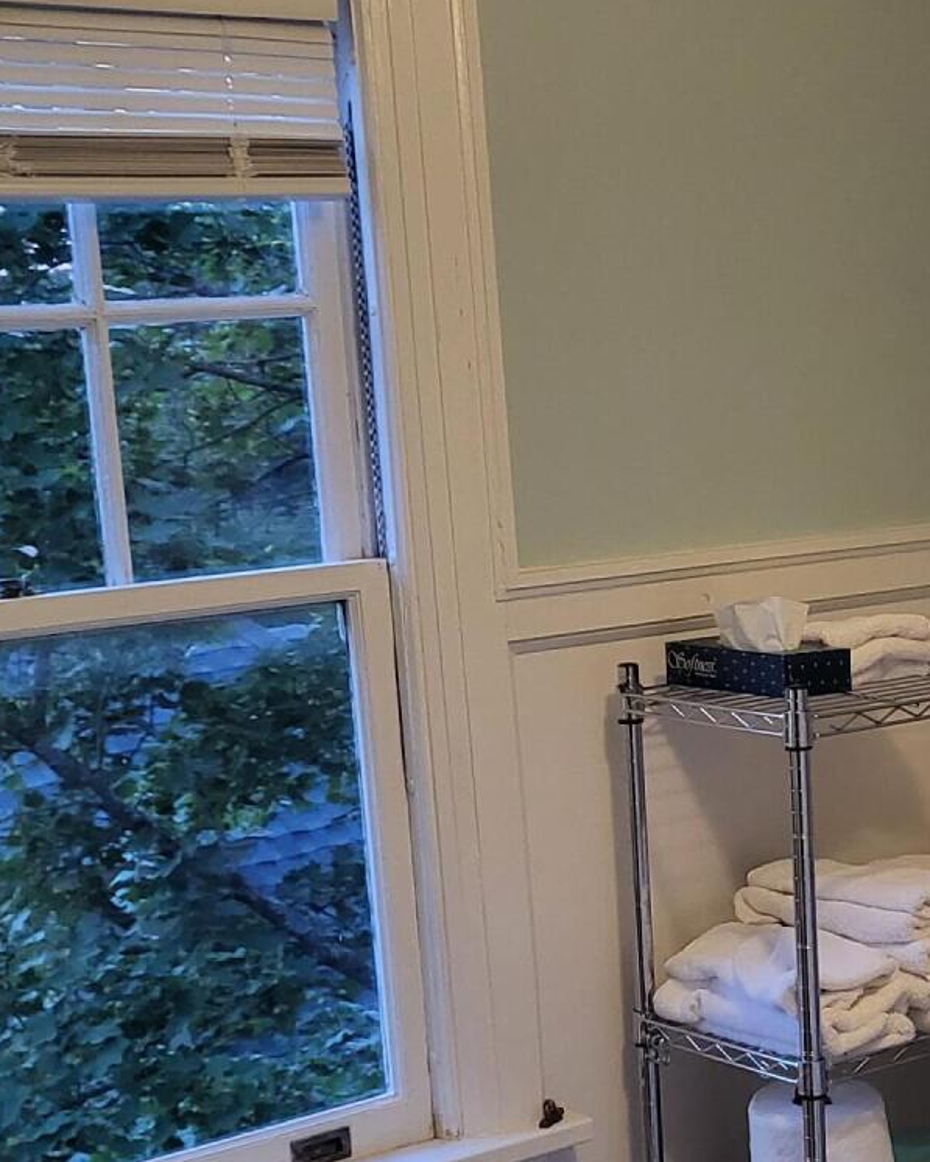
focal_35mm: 68
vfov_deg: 27.8
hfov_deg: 21.6
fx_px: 2339
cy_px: 752
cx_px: 953
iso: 640
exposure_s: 1/40
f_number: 1.8
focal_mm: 4.25
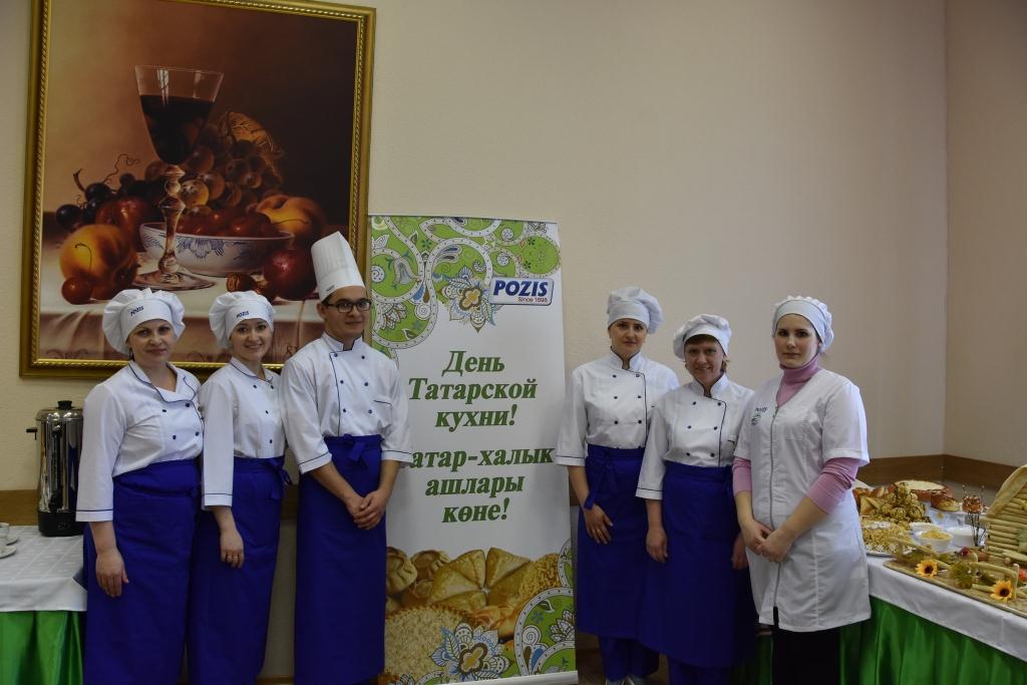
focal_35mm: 27
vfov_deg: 47.9
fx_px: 770
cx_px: 514
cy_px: 342
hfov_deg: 67.4
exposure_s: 1/125
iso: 800
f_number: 5.6
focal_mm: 18
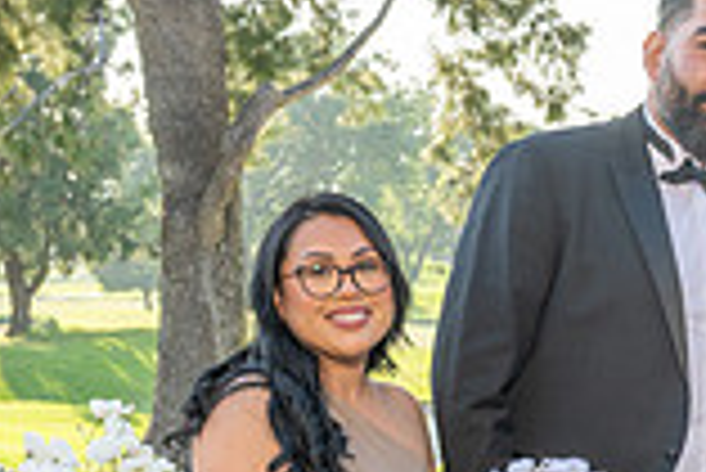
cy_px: 636
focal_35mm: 140
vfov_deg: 9.6
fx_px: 2748
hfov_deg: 14.4
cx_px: 724
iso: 250
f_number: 5.6
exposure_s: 1/200
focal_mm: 38
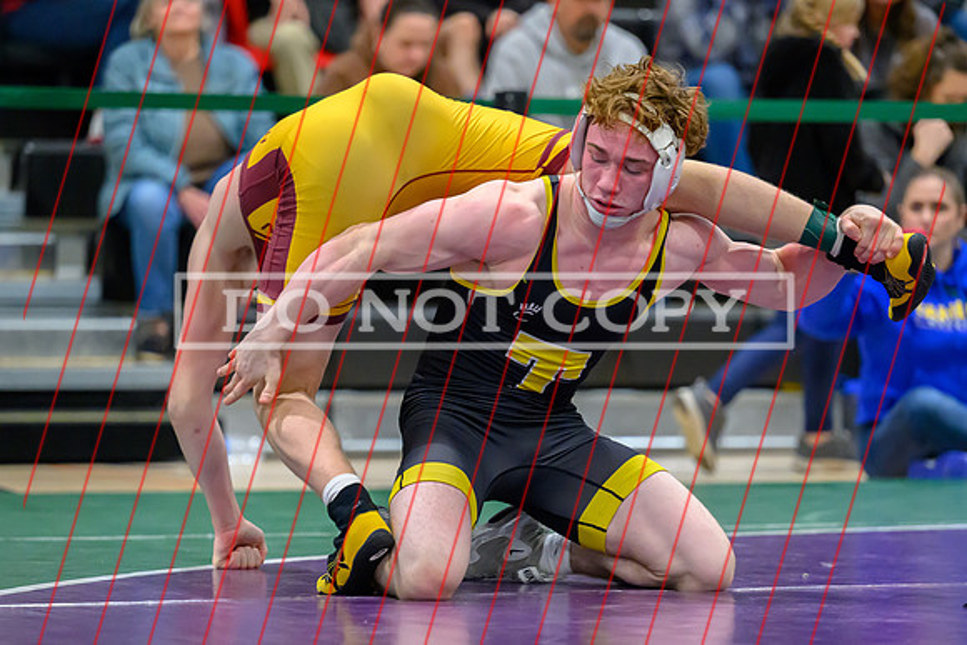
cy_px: 414
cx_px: 446
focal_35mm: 209
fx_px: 5606
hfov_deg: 9.9
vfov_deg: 6.6
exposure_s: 1/640
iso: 6400
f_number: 2.8
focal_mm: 160
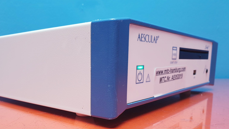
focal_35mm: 34
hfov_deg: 57.6
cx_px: 92
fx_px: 206
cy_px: 98
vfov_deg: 33.9
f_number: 2.4
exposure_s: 1/50
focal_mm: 4.3
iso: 160
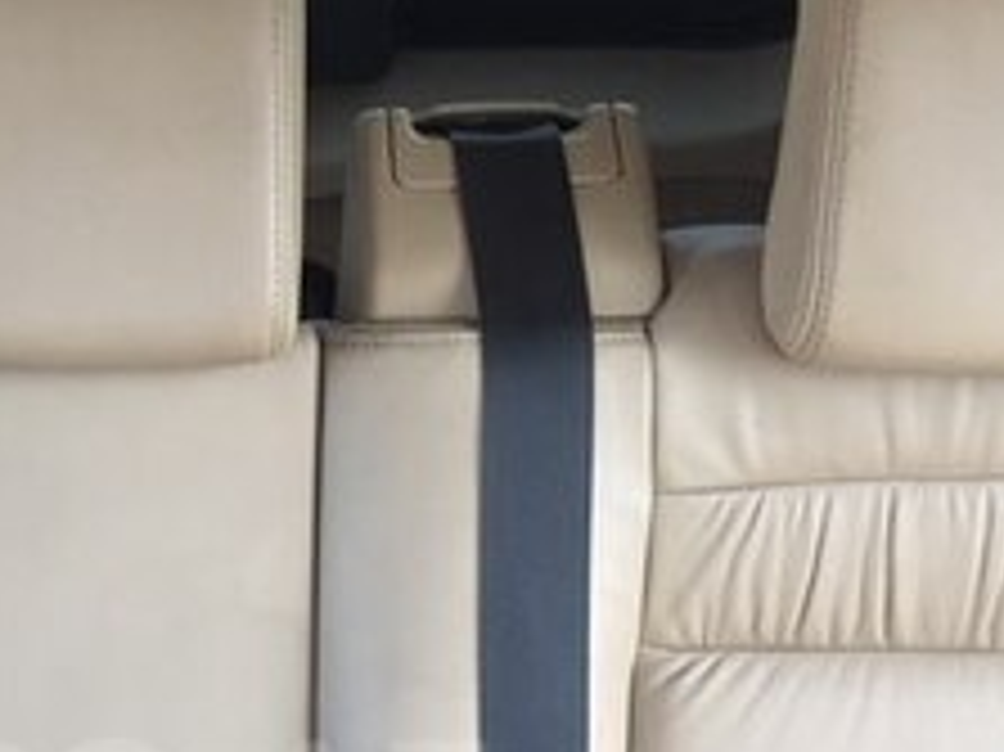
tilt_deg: -30.8
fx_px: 2493
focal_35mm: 86
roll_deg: -1.4
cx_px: 27
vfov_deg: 16.7
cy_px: 808
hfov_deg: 22.0
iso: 50
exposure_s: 1/100
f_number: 2.2
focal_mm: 4.15
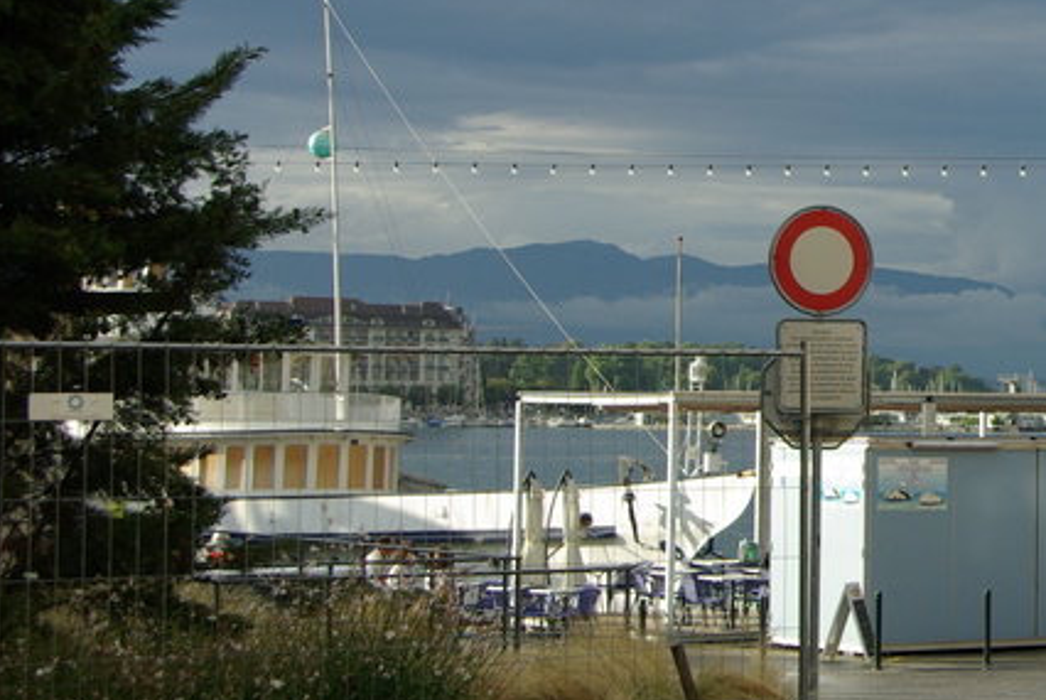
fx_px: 3316
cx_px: 1191
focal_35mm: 114
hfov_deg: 17.3
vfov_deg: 12.0
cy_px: 231
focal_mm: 32.5
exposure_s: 1/180
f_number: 6.7
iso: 100
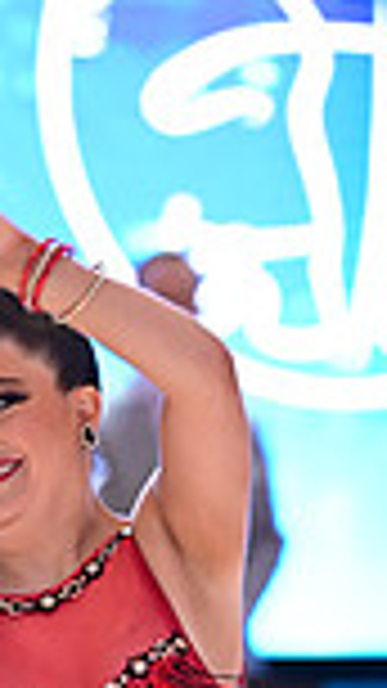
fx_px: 9054
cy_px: 1088
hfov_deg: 2.4
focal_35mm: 496
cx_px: -40
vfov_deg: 4.3
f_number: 2.8
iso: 2000
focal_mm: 125
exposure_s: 1/320
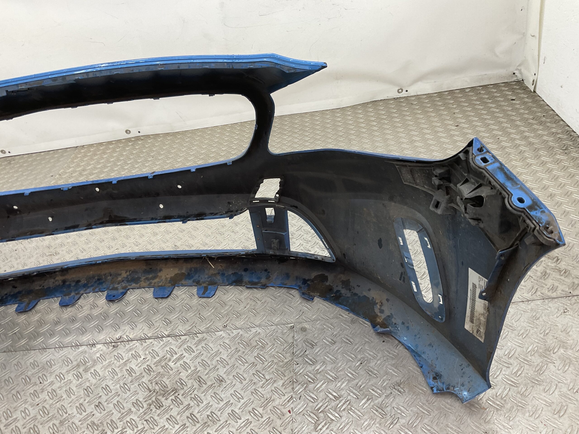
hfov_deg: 61.7
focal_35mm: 29
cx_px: 290
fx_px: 485
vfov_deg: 48.2
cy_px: 217
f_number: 1.8
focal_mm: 3
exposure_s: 1/120
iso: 40
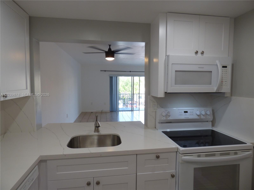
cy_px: 95
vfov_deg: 66.0
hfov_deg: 81.7
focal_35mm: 20
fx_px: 147
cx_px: 127
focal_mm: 3.58
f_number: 2.8
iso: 100
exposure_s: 1/60
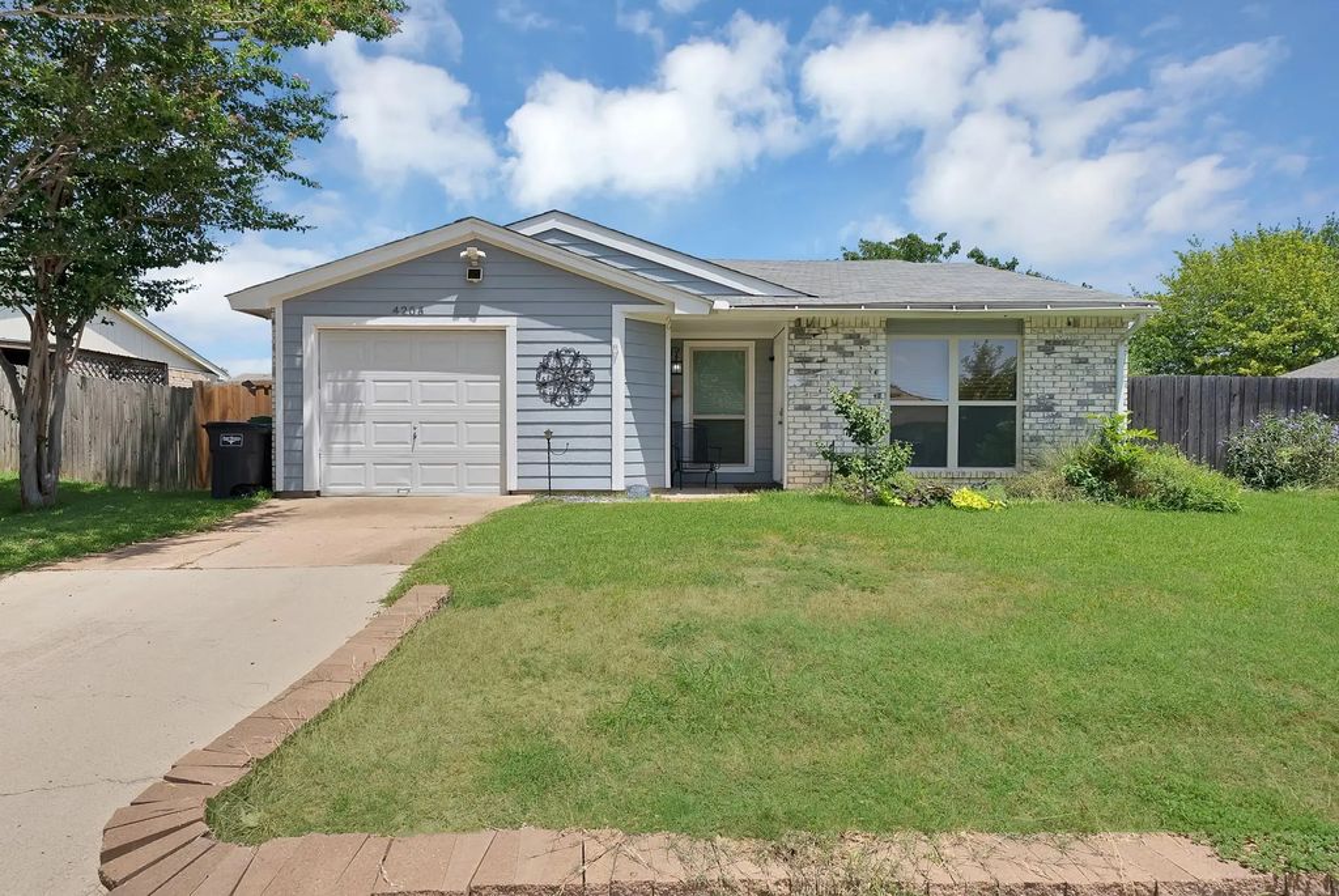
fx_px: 707
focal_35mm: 19
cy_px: 448
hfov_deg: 86.8
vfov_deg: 64.7
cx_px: 670
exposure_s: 1/1000
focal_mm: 19
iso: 640
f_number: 9
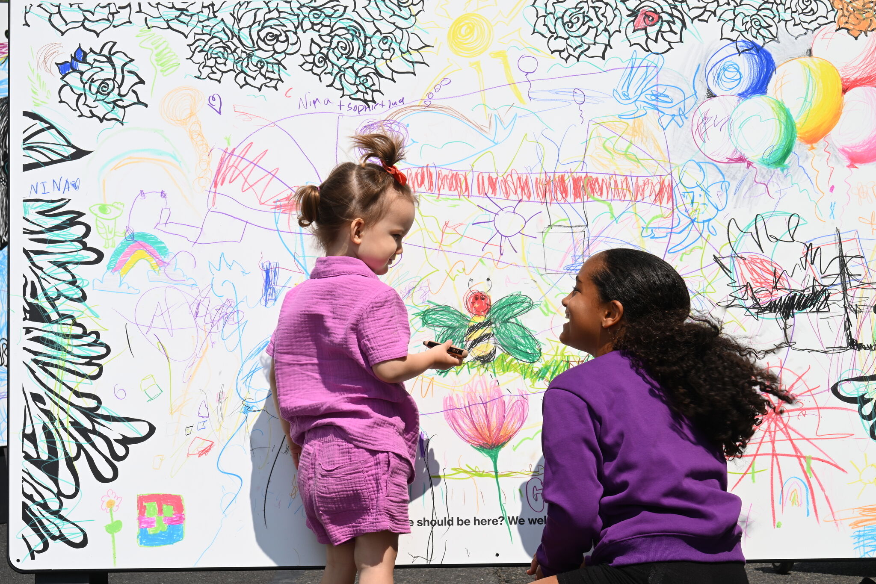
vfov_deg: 9.5
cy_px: 292
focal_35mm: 145
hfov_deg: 14.2
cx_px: 438
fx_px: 3529
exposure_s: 1/125
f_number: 18
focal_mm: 145
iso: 160
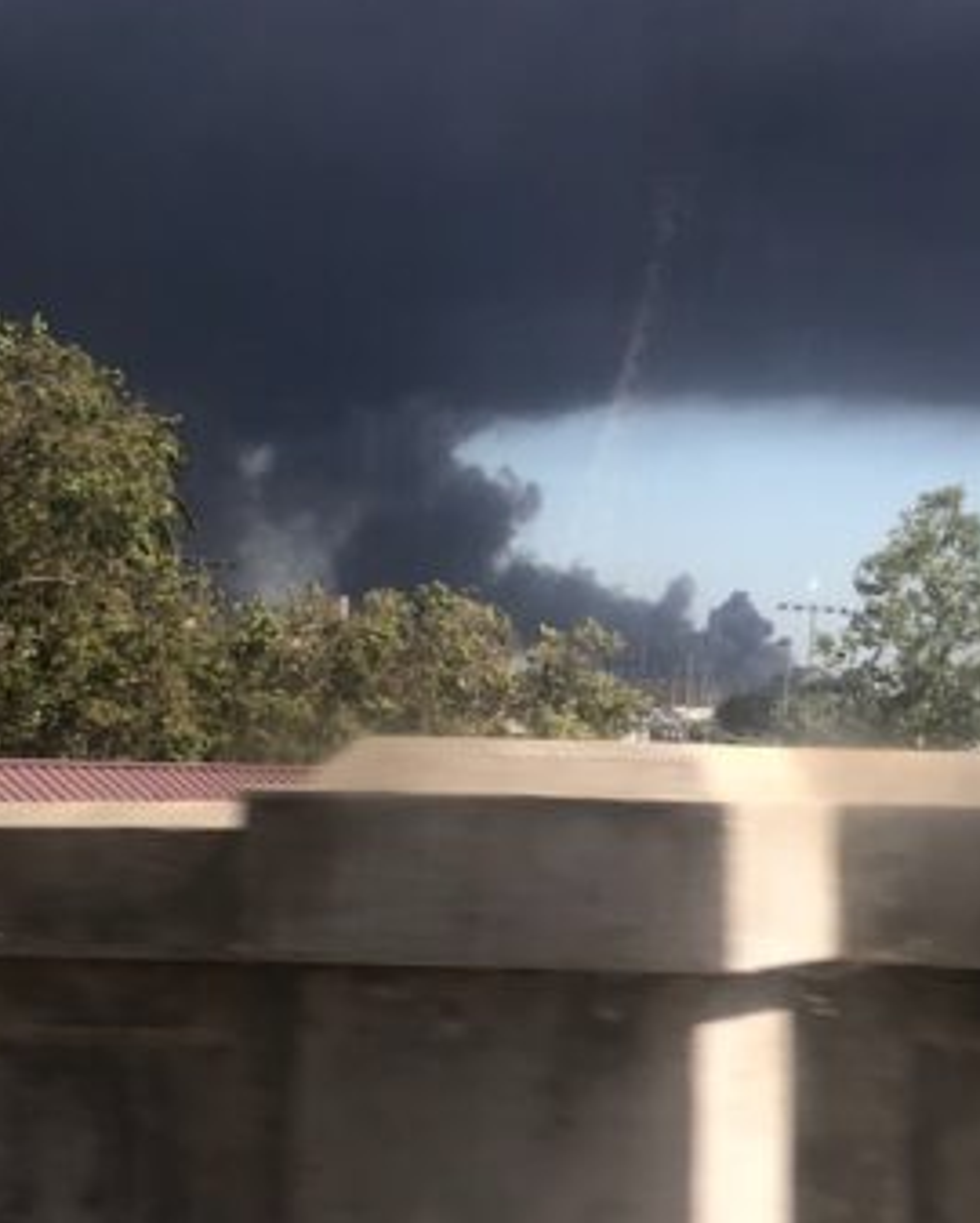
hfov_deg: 18.3
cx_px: 846
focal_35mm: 83
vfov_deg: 22.9
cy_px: 791
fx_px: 3006
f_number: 1.8
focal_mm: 3.99
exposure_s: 1/120
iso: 25
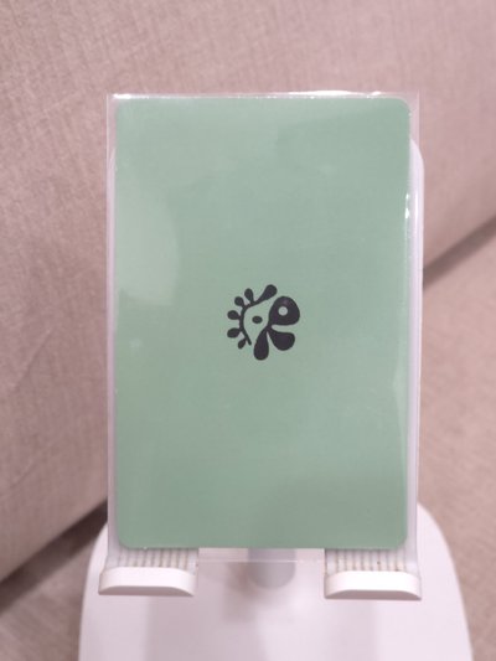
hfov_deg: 21.3
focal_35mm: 69
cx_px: 248
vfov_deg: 28.2
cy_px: 330
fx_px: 1318
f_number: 2.4
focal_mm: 7
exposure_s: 1/30
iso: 160
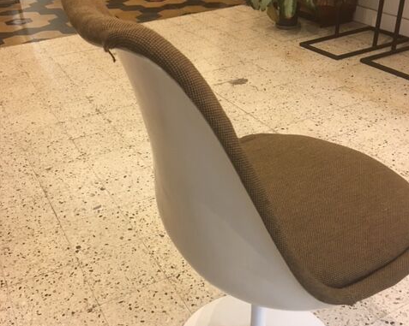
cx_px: 205
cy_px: 188
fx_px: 460
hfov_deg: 48.0
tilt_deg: -33.8
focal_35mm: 38
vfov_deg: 39.0
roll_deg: +2.2
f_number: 2.2
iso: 160
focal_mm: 4.15
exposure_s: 1/33
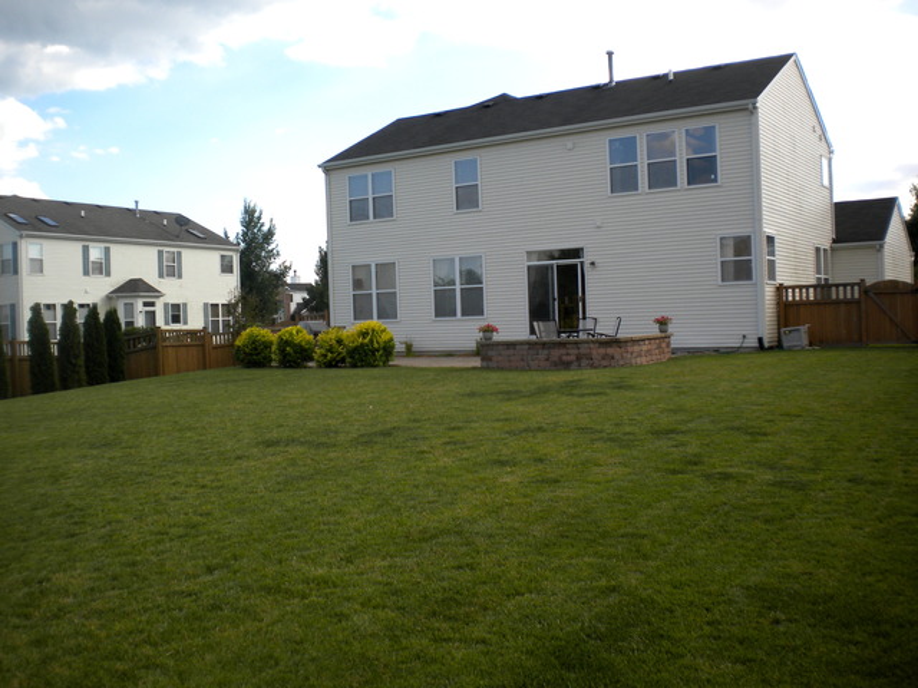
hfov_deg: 52.6
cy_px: 344
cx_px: 459
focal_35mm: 35
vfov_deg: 40.7
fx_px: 928
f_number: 4.6
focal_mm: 6.3
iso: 80
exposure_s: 1/323
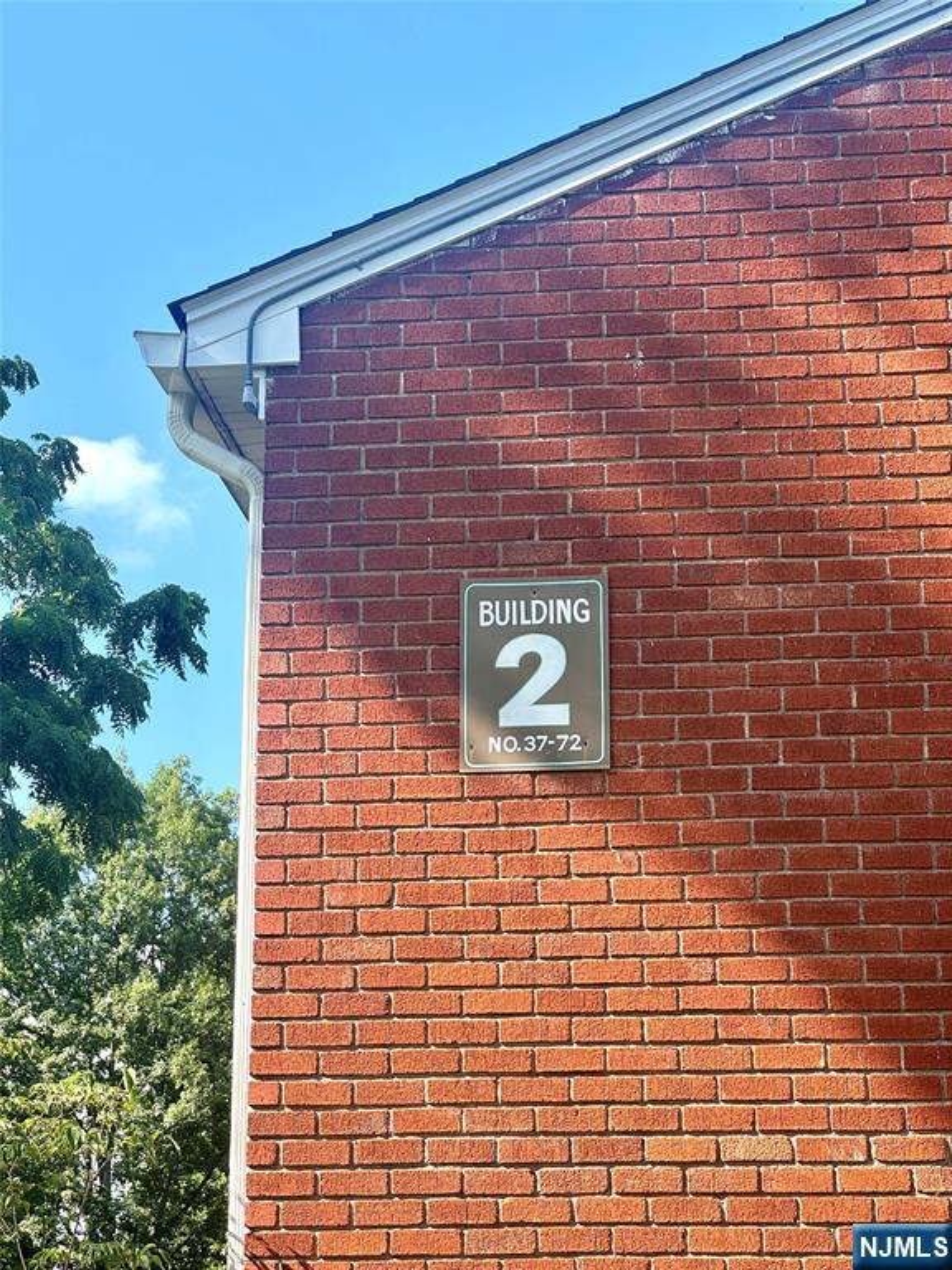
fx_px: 2824
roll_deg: -0.6
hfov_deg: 19.1
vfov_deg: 25.3
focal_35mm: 77
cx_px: 476
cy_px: 635
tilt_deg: +15.1
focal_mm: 9
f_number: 2.8
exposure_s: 1/191
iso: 25
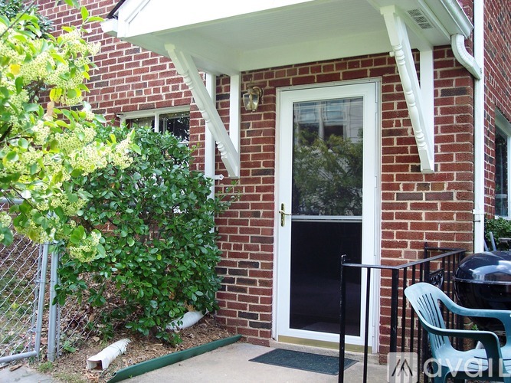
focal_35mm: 39
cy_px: 192
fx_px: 576
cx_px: 256
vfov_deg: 36.8
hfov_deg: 47.9
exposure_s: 1/60
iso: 100
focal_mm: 8
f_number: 3.4
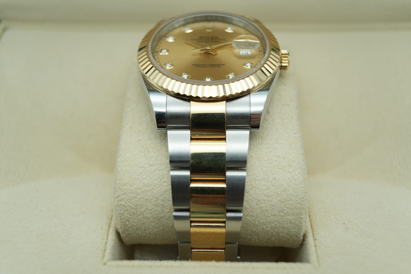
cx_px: 206
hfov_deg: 54.4
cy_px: 137
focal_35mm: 35
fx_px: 400
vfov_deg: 37.9
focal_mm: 35
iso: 400
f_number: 5
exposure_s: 1/250
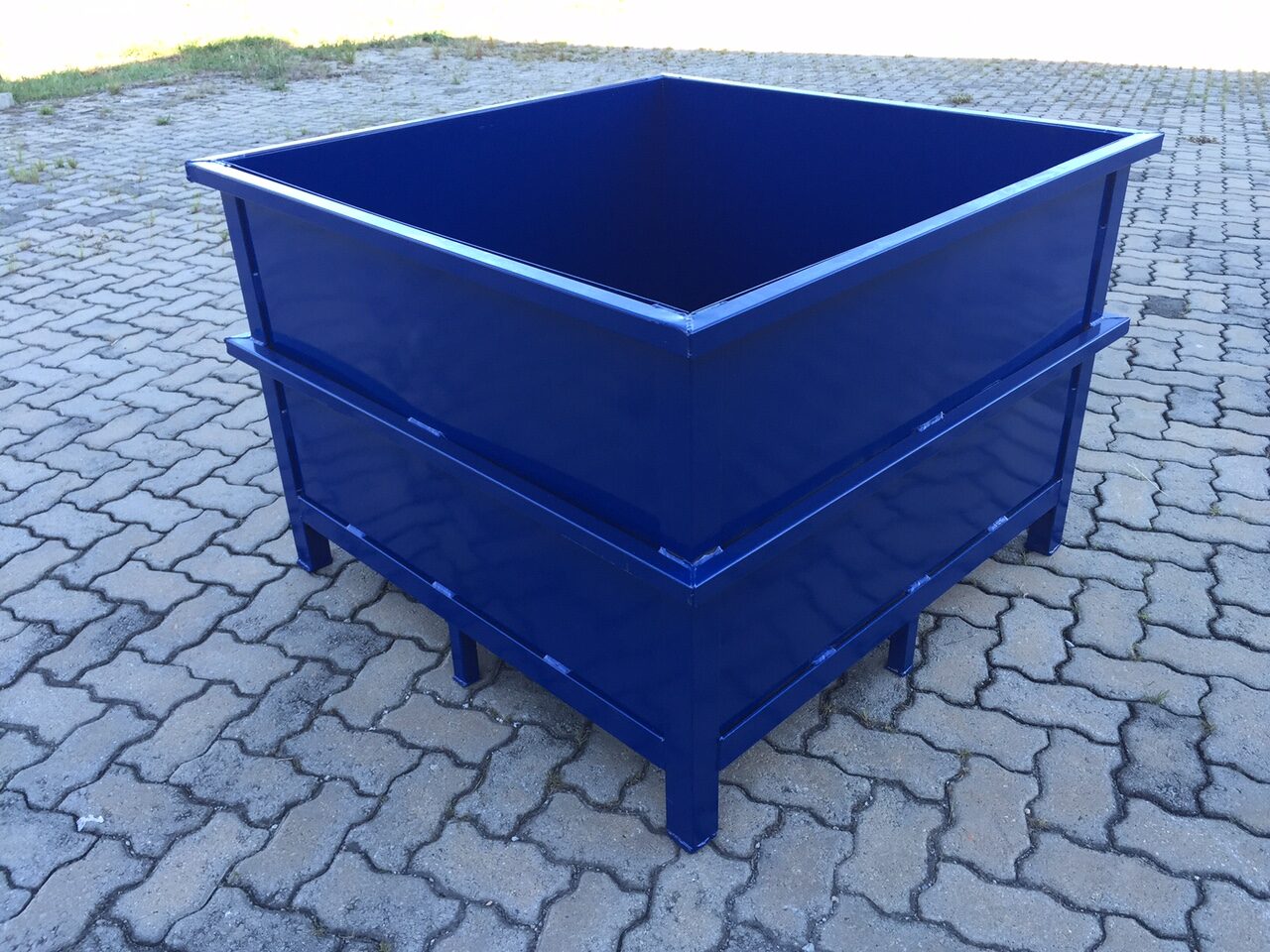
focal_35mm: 29
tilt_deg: -29.5
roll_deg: +0.6
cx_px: 635
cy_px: 476
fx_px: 1064
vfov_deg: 48.2
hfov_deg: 61.7
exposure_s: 1/120
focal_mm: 4.15
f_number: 2.2
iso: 32
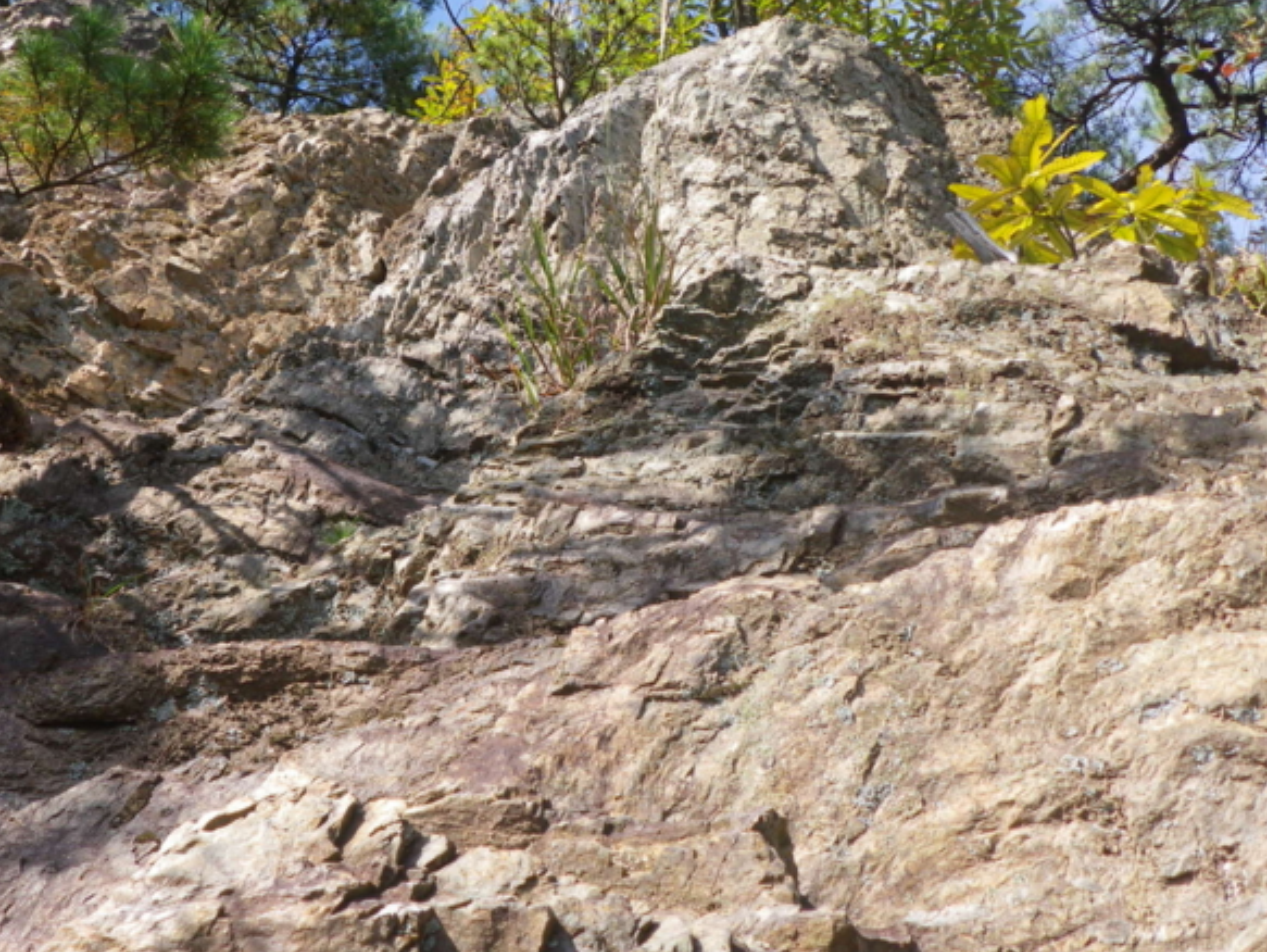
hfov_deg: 39.4
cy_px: 413
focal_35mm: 48
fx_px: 1758
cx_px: 482
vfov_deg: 30.3
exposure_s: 1/250
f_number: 3.8
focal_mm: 6.2
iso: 64
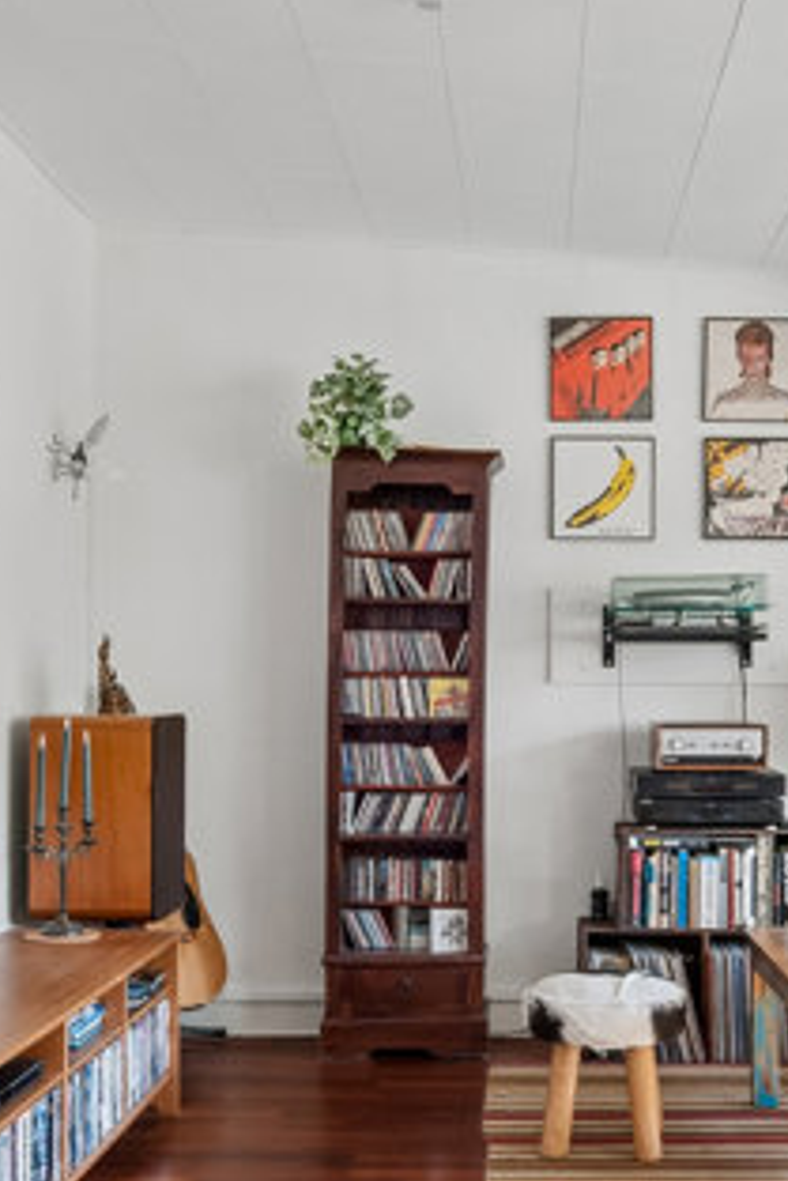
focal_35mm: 46
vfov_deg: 42.7
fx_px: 1509
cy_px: 621
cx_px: 513
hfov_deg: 29.1
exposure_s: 1/2.5
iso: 200
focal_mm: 12
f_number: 10
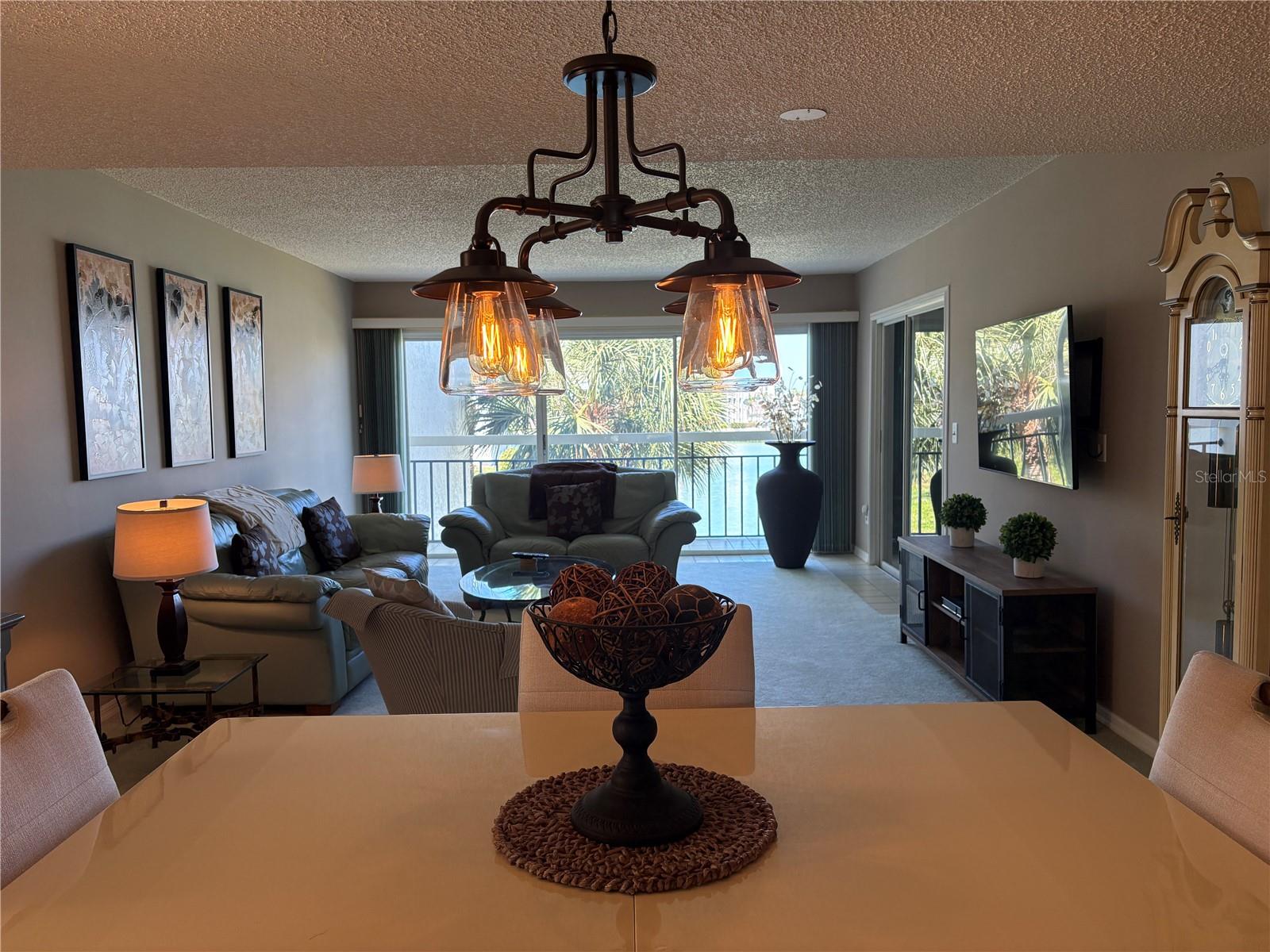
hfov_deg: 67.3
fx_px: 954
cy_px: 476
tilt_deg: -4.1
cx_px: 635
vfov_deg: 53.1
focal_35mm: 26
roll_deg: +1.4
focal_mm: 5.96
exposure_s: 1/205
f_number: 1.6
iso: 125
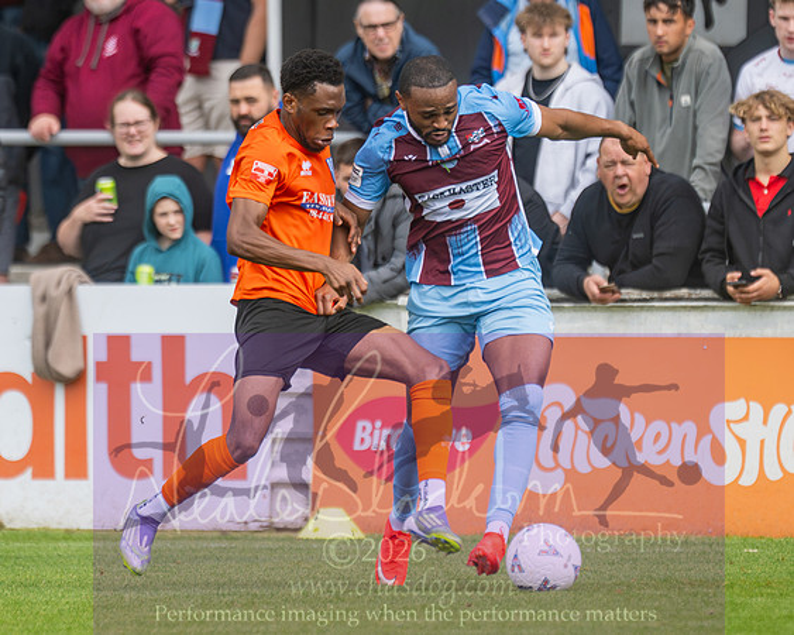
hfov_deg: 2.5
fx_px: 18127
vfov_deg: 2.0
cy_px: 249
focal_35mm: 772
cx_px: 211
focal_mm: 250
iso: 280
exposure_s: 1/1250
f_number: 2.8
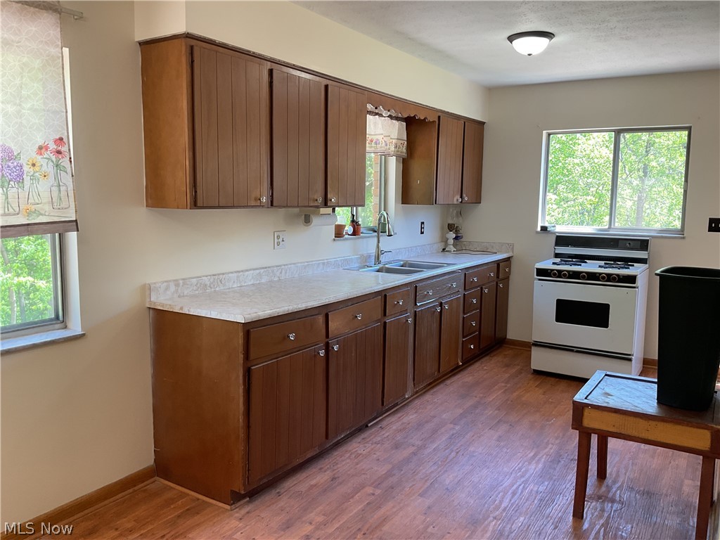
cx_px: 360
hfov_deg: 61.7
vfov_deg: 48.2
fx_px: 603
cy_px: 270
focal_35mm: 29
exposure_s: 1/60
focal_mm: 3
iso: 40
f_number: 1.8
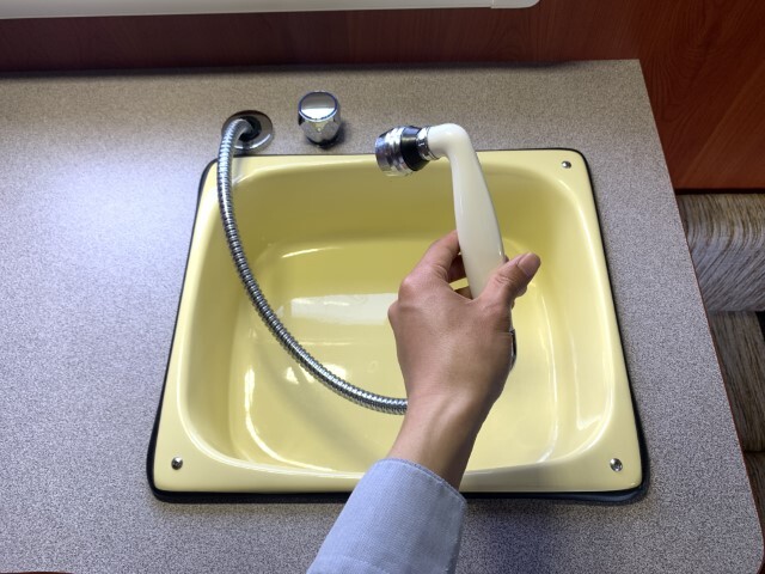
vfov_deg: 53.1
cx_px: 382
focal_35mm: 26
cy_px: 287
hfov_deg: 67.3
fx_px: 575
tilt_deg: -60.8
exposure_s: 1/121
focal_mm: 4.25
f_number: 1.8
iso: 80
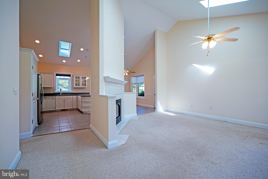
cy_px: 90
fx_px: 112
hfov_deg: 100.4
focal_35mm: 15
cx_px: 134
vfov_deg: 77.3
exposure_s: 1/50
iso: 100
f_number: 4
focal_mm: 10
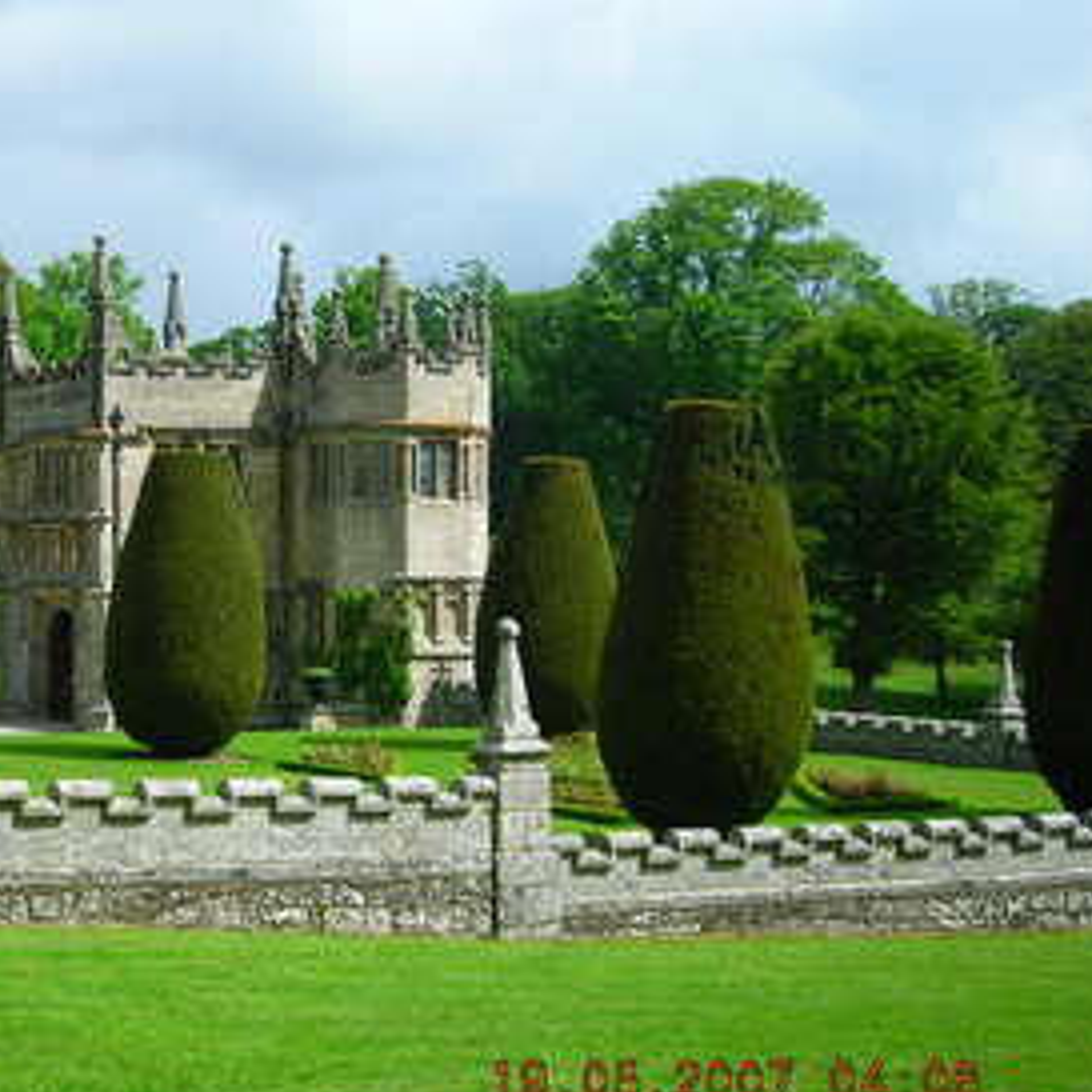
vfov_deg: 25.7
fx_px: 2391
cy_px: 560
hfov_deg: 25.3
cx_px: 236
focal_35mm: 67
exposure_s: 1/120
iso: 50
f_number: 6.9
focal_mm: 7.8
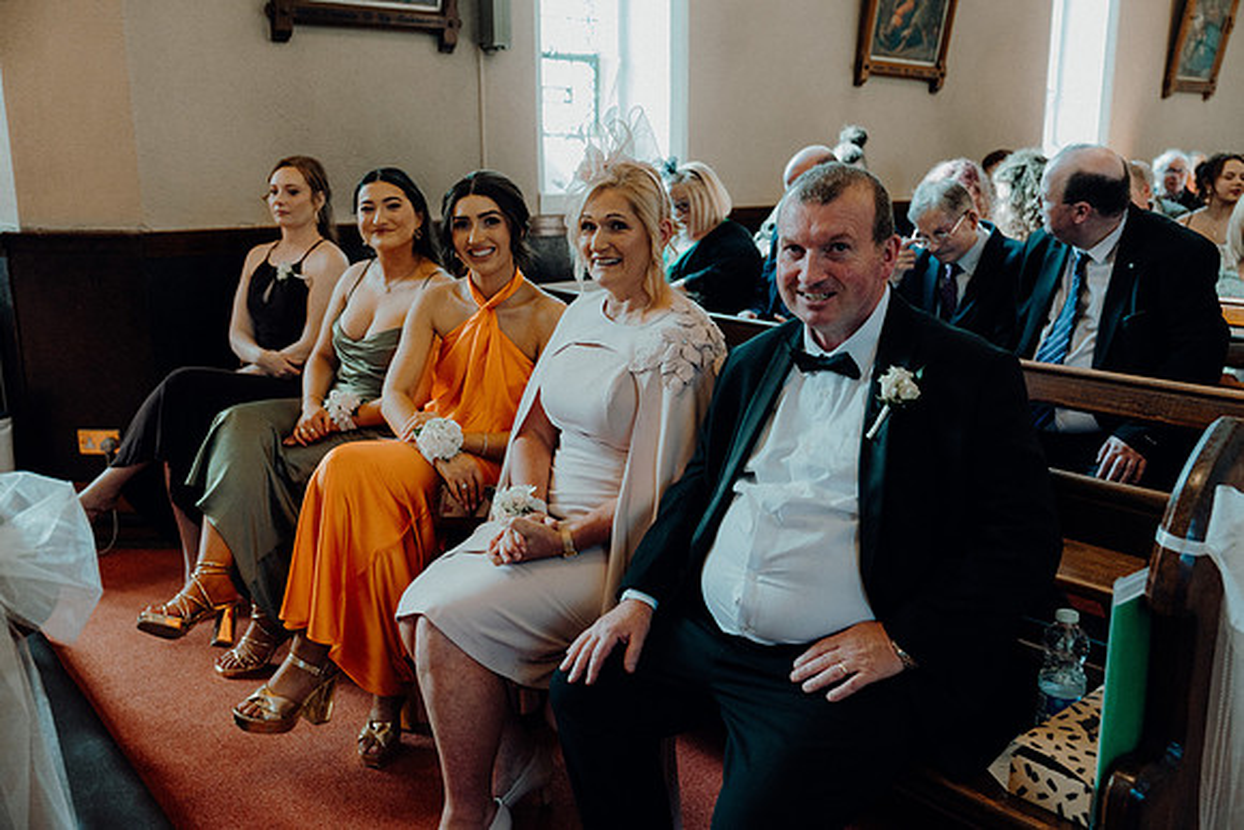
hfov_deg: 58.7
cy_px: 415
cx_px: 622
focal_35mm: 32
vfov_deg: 41.1
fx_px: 1106
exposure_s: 1/200
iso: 1600
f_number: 3.2
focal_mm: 32
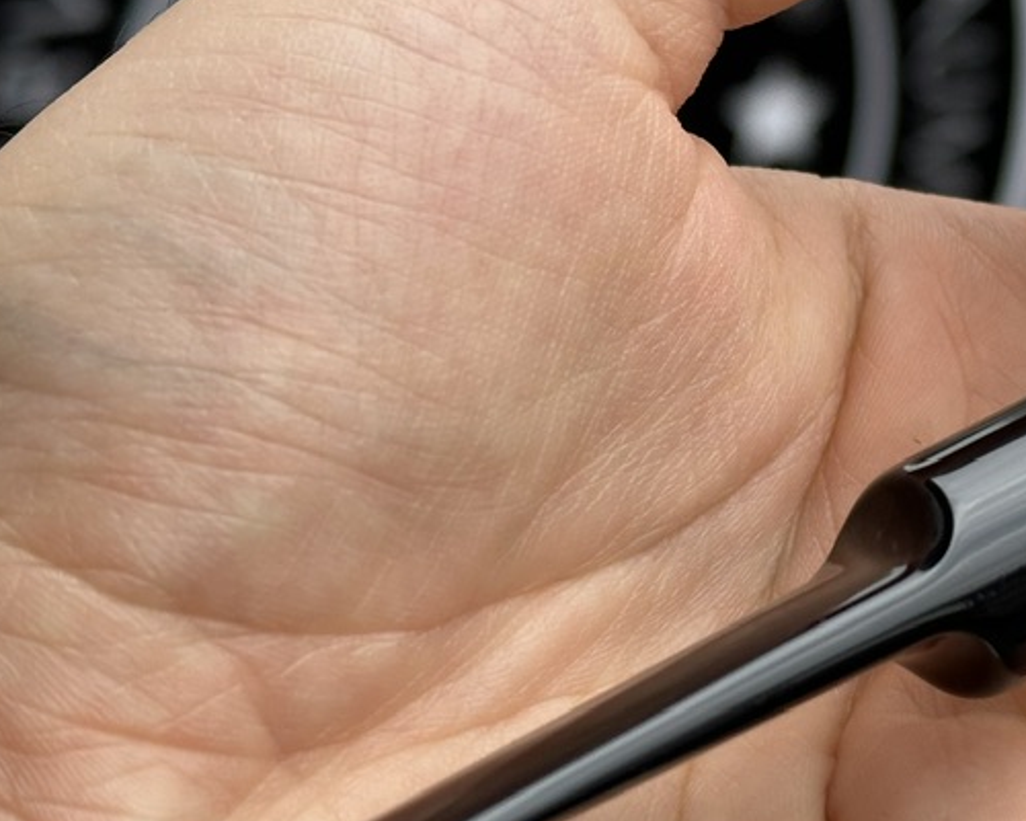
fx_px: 3644
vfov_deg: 12.8
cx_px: 971
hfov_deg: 15.8
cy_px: 285
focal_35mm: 120
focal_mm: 6.86
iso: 64
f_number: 1.78
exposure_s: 1/1030
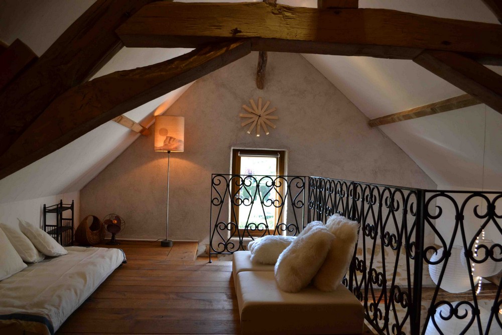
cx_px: 251
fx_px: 377
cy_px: 168
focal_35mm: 27
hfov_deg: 67.4
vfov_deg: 47.9
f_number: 4
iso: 400
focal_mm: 18
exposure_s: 1/60
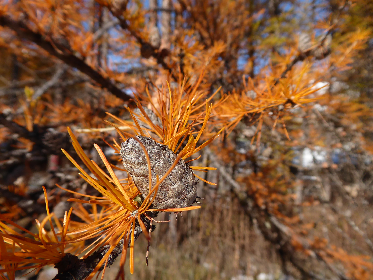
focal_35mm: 25
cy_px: 140
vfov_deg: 54.9
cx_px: 186
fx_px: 269
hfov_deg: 69.4
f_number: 3.3
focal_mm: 4.3
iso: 80
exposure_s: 1/640
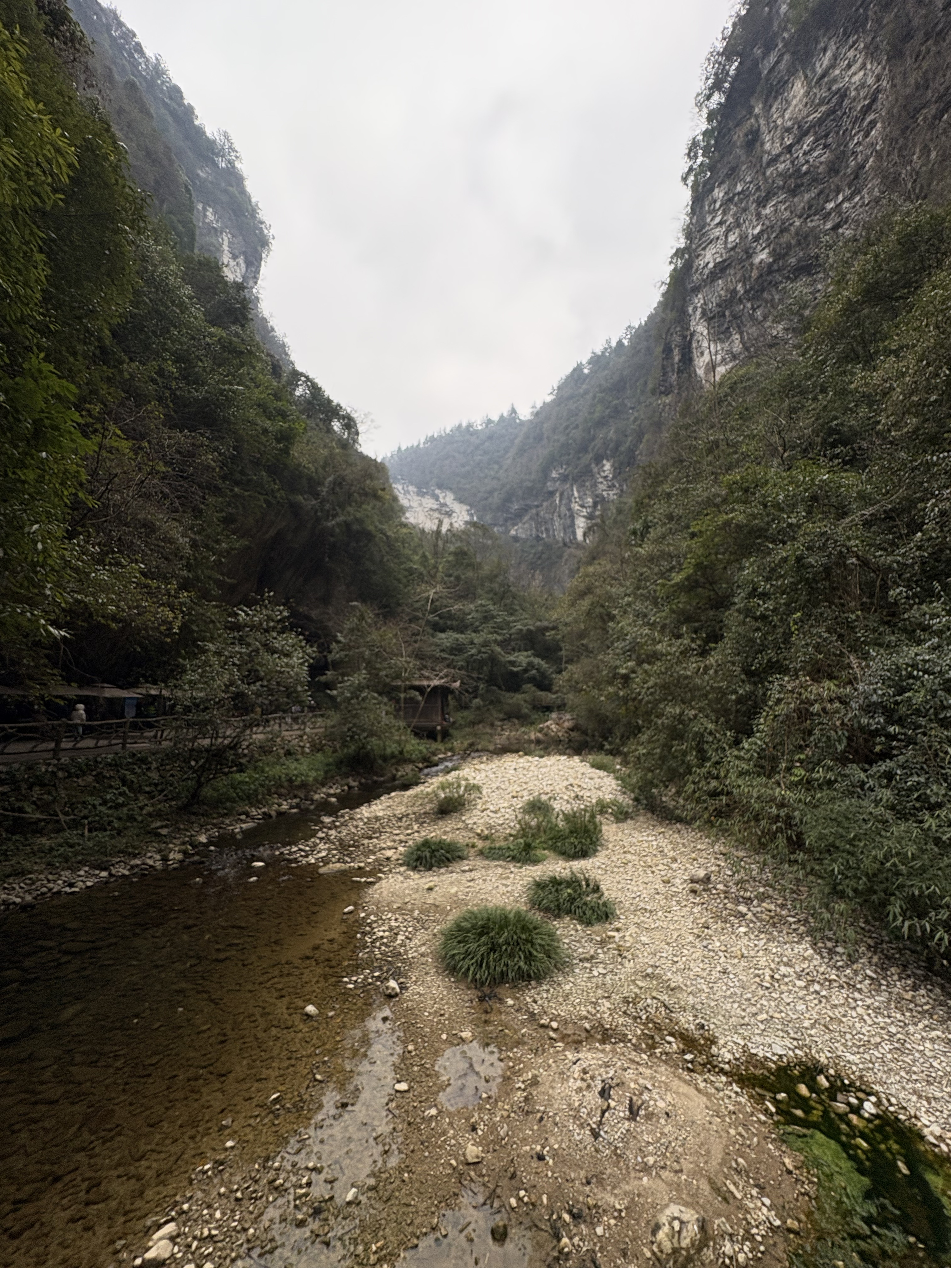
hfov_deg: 85.7
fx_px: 513
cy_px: 634
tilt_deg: +8.1
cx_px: 476
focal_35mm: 14
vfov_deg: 102.1
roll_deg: -0.4
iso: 40
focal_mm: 2.22
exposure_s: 1/587
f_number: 2.2
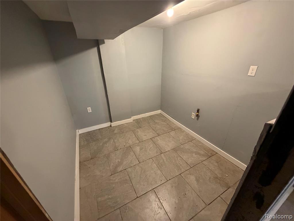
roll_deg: +1.8
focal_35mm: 14
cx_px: 147
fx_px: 119
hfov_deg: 102.1
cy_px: 110
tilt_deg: -23.8
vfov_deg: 85.7
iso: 640
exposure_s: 1/60
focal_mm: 2.22
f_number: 2.2
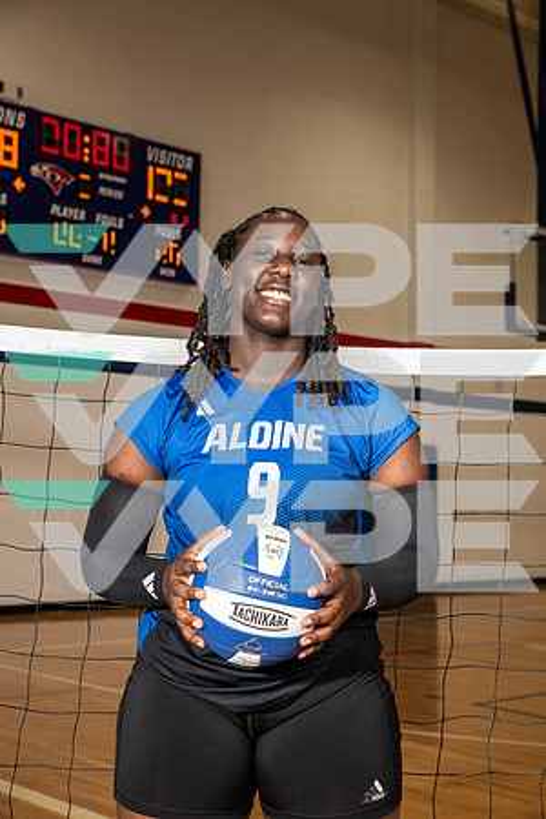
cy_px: 410
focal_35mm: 55
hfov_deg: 24.6
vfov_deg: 36.2
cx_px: 273
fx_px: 1251
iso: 320
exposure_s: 1/250
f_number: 6.3
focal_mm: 55
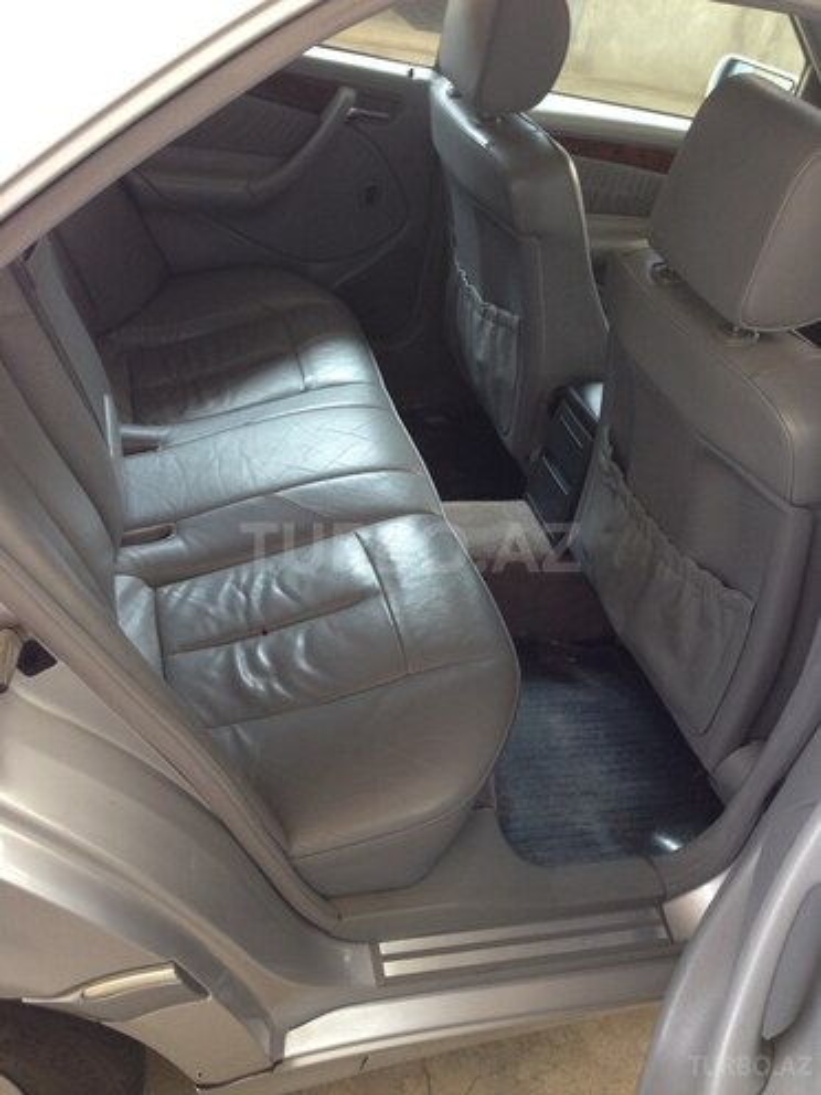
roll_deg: -14.8
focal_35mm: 33
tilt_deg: -33.7
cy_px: 548
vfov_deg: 55.4
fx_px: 1044
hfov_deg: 42.9
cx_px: 410
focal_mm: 4.12
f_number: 2.4
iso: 64
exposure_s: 1/20
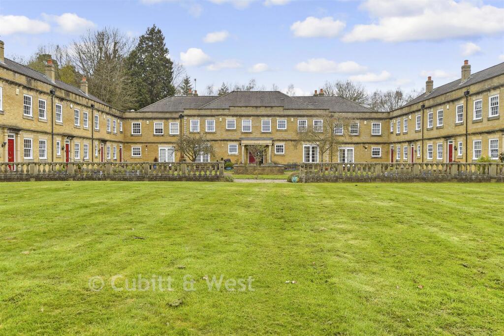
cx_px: 252
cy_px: 168
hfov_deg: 61.9
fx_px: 420
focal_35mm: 30
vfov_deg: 43.6
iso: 160
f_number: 8
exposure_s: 1/100
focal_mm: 20
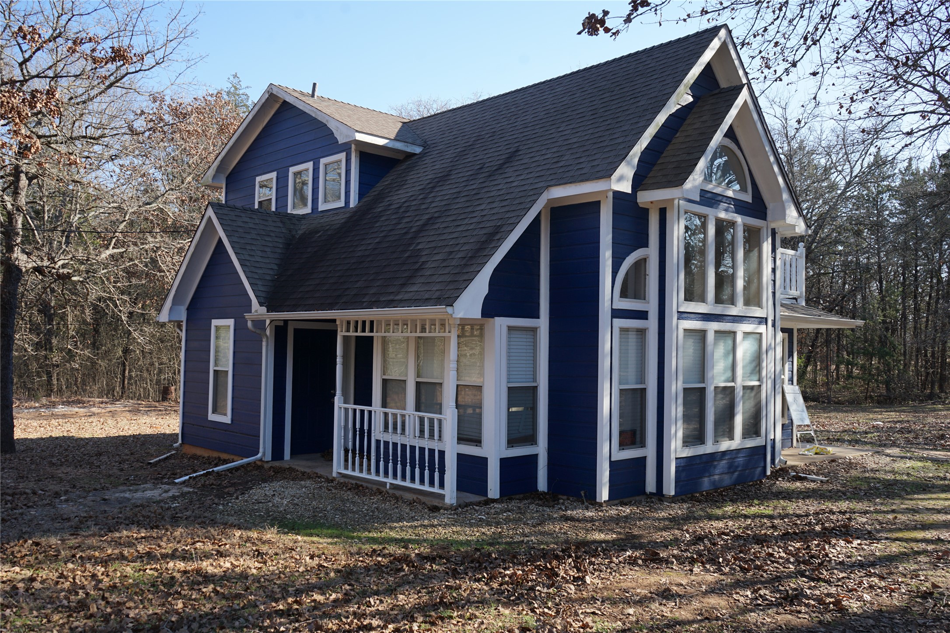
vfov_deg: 43.6
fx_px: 792
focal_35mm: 30
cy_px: 316
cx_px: 475
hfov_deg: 61.9
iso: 100
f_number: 7.1
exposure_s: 1/100
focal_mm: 30
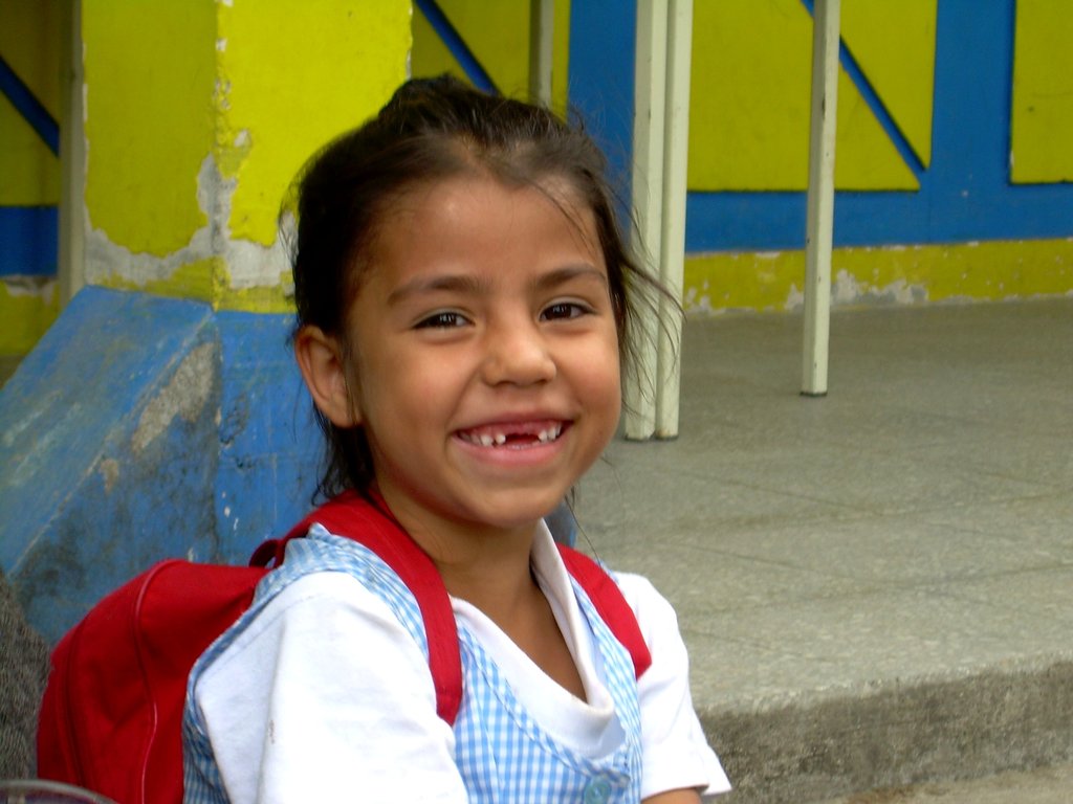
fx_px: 3410
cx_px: 536
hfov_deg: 17.9
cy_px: 402
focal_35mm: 110
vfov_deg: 13.5
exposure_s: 1/65.4
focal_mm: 18.9
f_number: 4.9
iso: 50
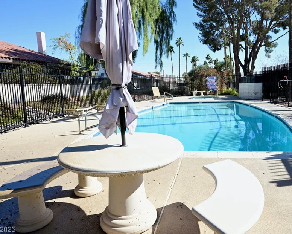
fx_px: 225
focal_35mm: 26
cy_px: 108
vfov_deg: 54.9
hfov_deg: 65.4
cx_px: 174
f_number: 11
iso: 100
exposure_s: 1/60
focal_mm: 21
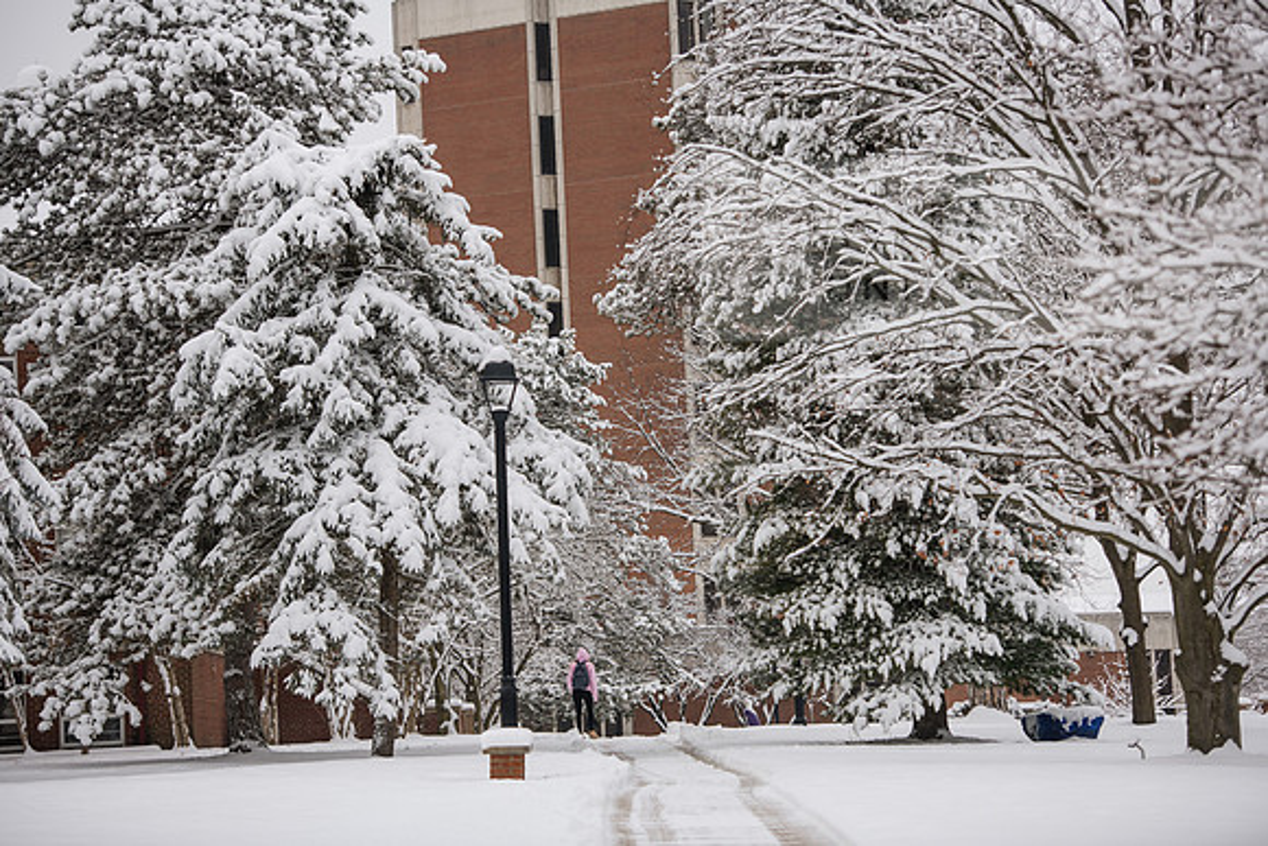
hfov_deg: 18.6
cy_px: 423
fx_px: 3875
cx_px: 634
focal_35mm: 110
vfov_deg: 12.5
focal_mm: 110
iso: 100
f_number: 3.5
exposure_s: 1/400
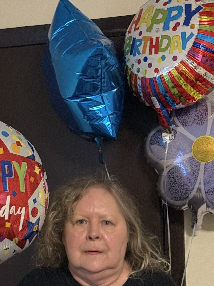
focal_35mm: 99
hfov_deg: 14.9
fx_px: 816
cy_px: 271
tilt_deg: -2.3
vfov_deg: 19.4
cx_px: 111
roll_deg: +0.7
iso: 320
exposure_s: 1/40
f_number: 1.78
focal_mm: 6.76
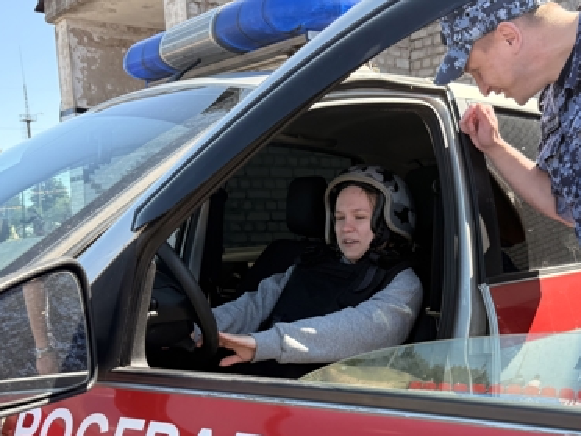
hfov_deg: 43.2
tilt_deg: -8.3
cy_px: 334
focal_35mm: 43
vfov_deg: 32.9
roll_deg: +1.1
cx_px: 388
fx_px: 722
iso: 100
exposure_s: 1/1156
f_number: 1.78
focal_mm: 6.76
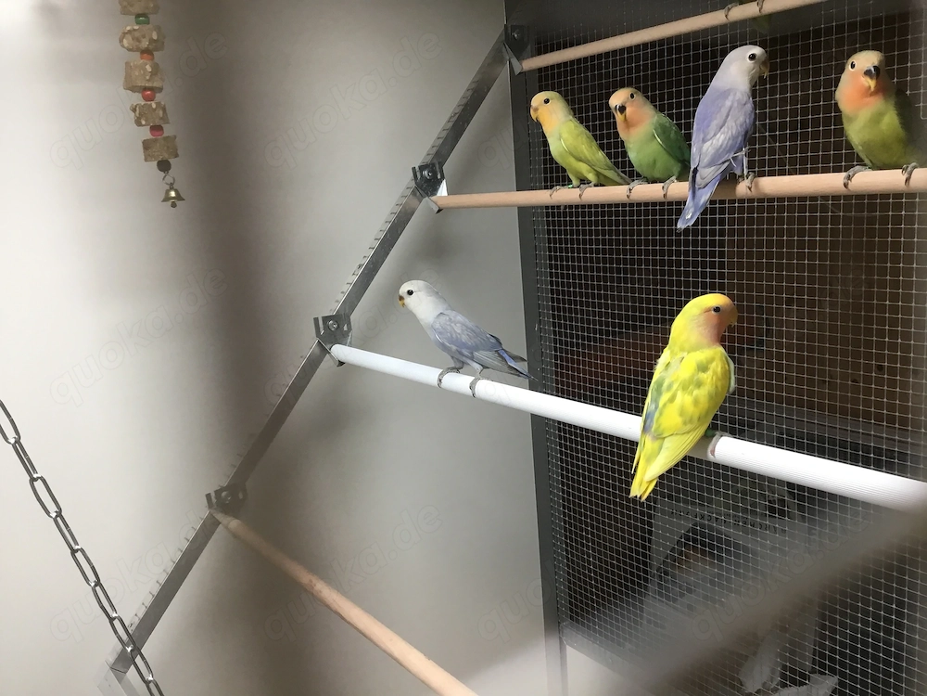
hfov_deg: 58.4
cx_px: 464
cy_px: 348
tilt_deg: -11.1
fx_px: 830
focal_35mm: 31
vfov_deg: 45.4
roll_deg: +3.0
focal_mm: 3.3
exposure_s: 1/33
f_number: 2.4
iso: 32
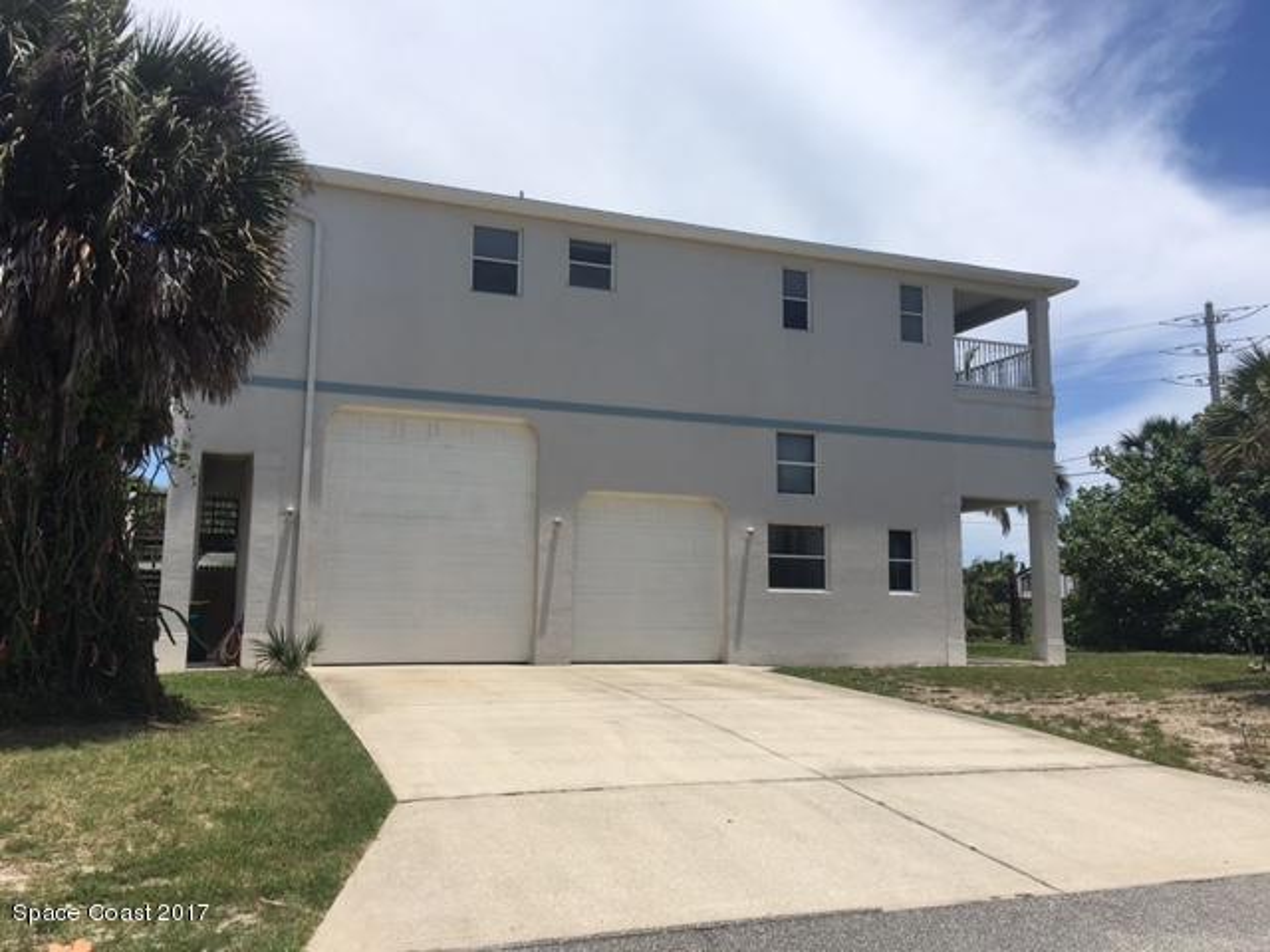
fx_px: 1064
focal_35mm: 29
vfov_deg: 48.2
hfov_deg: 61.7
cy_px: 476
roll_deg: -2.1
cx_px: 635
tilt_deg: +9.6
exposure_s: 1/2747
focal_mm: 4.15
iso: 25
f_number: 2.2
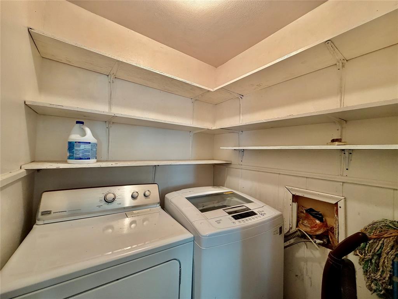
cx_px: 199
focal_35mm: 14
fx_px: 161
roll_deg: -1.5
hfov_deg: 102.1
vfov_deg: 85.7
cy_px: 150
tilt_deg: +0.5
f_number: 2.2
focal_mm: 2.22
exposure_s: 1/60
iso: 320
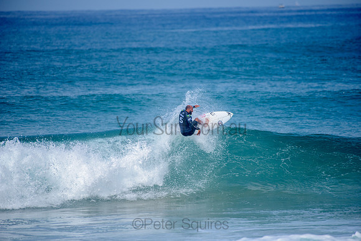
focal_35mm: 500
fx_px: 5016
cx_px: 180
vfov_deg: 2.8
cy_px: 120
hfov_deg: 4.1
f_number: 5.6
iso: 180
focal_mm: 500
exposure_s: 1/2000
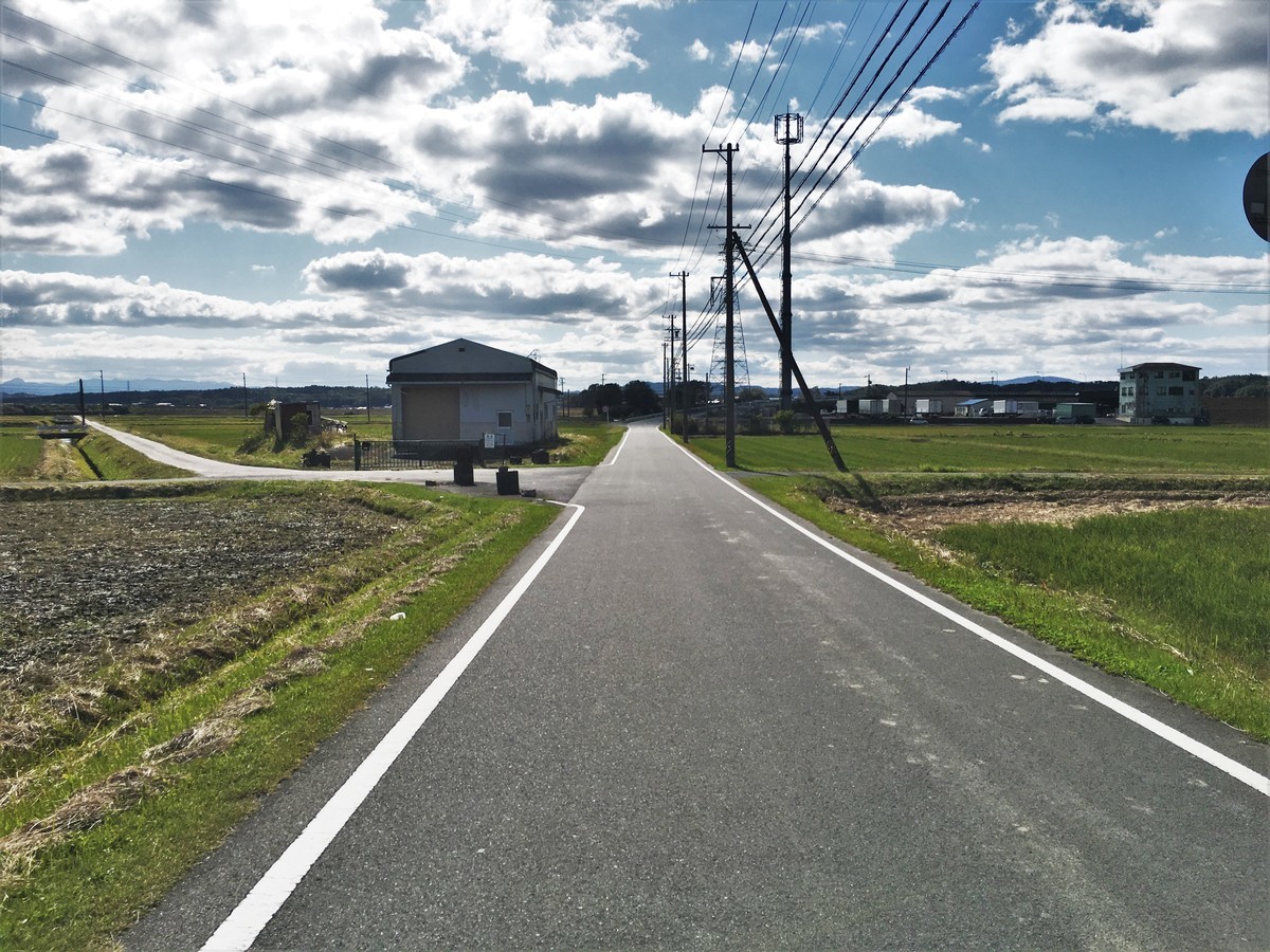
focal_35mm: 29
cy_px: 476
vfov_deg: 48.2
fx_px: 1064
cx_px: 635
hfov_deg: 61.7
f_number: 2.2
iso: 25
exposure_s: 1/4808
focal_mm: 4.15
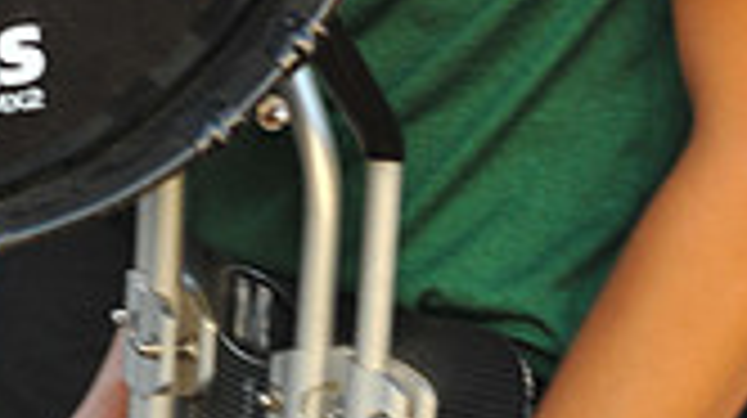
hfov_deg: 5.9
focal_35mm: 366
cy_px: -670
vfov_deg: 3.3
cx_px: 477
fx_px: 7243
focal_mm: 100
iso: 1000
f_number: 6.3
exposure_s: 1/100
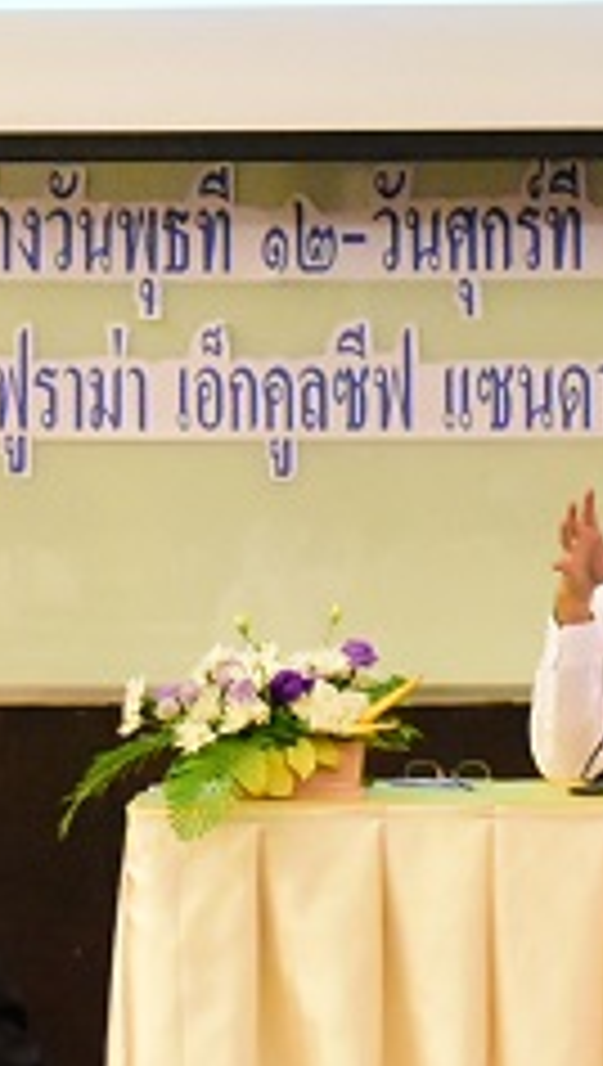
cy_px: 274
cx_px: 464
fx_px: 6399
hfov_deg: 5.4
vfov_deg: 9.5
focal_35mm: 226
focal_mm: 38
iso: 8000
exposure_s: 1/80
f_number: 4.5
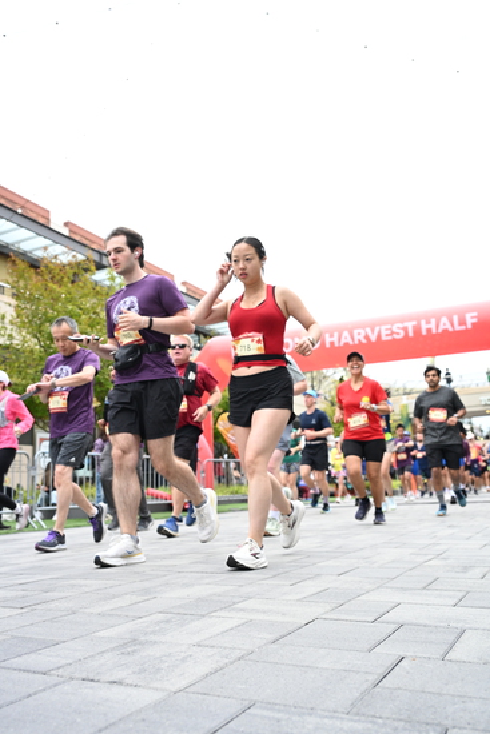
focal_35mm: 31
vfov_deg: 60.3
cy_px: 367
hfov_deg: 42.3
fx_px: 632
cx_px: 245
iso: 2000
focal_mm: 31
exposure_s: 1/640
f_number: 4
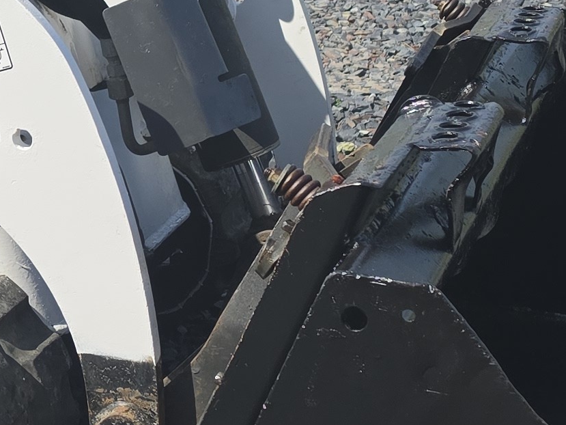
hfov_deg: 17.0
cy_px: 115
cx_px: -98
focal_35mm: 111
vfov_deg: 13.3
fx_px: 1815
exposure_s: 1/7939
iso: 64
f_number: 1.4
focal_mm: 6.5
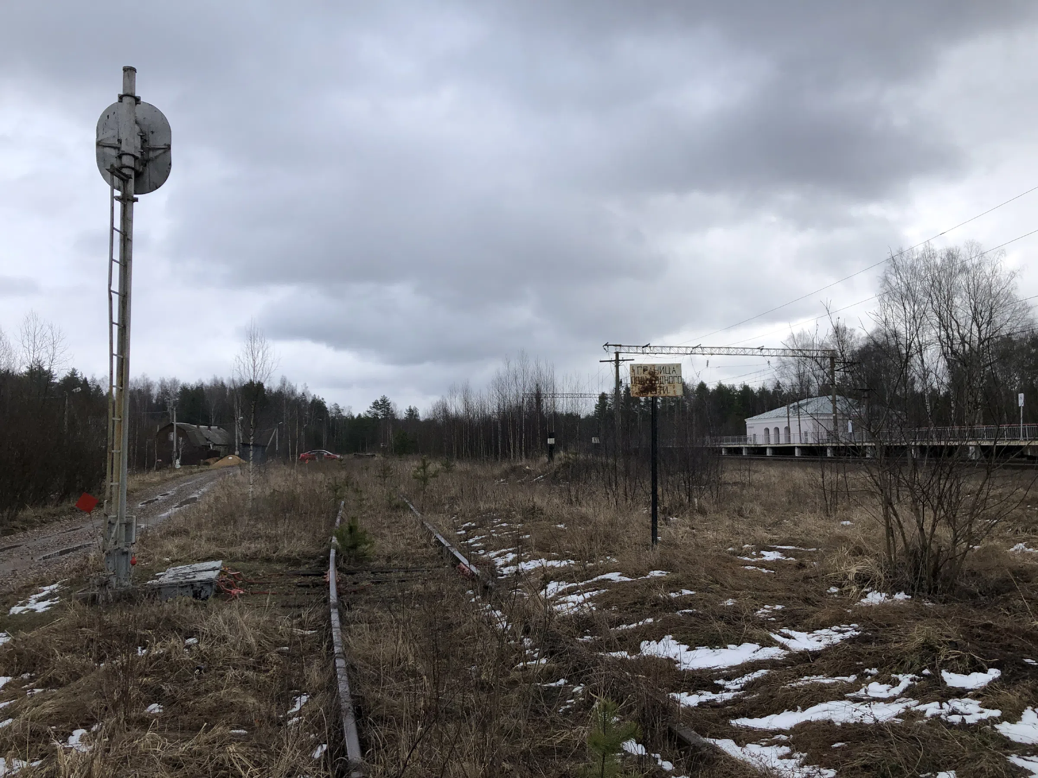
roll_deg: -0.2
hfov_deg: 63.4
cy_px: 389
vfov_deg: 49.7
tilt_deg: +3.5
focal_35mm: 28
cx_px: 519
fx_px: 840
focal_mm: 4
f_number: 1.8
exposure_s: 1/934
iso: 20
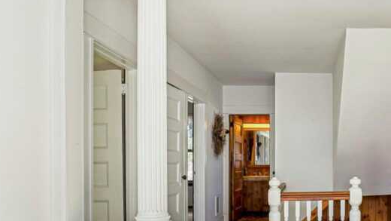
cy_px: 166
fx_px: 342
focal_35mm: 33
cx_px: 302
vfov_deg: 34.9
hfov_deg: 56.0
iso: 160
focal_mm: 16
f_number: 8
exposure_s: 1/50
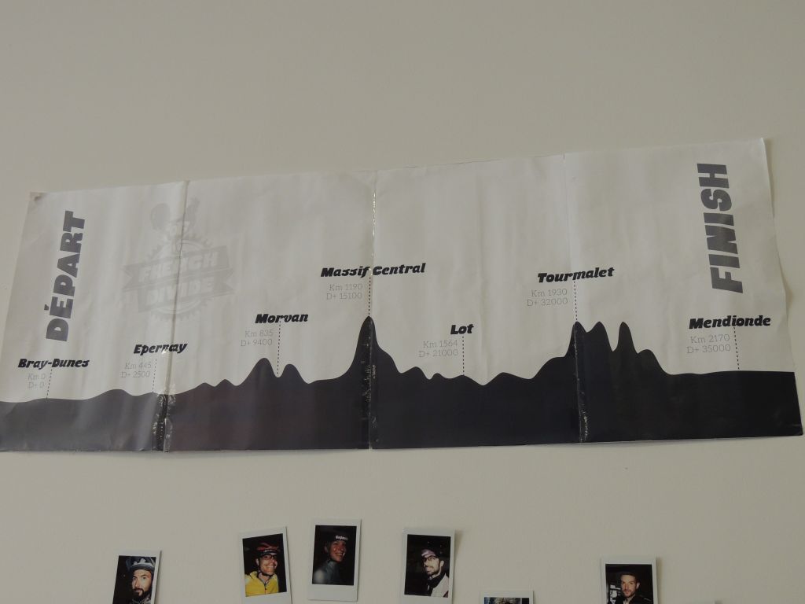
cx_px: 402
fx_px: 930
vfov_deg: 36.0
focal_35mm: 40
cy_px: 302
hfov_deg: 46.8
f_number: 3.3
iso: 280
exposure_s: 1/50
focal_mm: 7.1
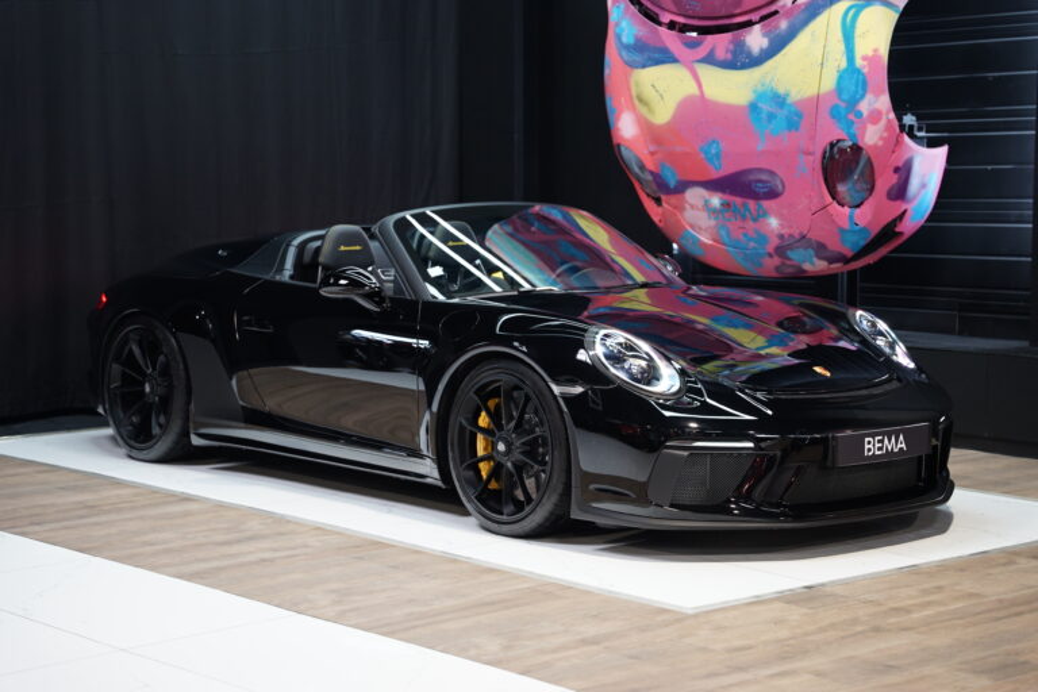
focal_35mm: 70
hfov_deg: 28.8
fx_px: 2018
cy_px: 346
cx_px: 519
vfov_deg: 19.5
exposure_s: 1/80
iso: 1000
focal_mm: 70
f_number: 2.8
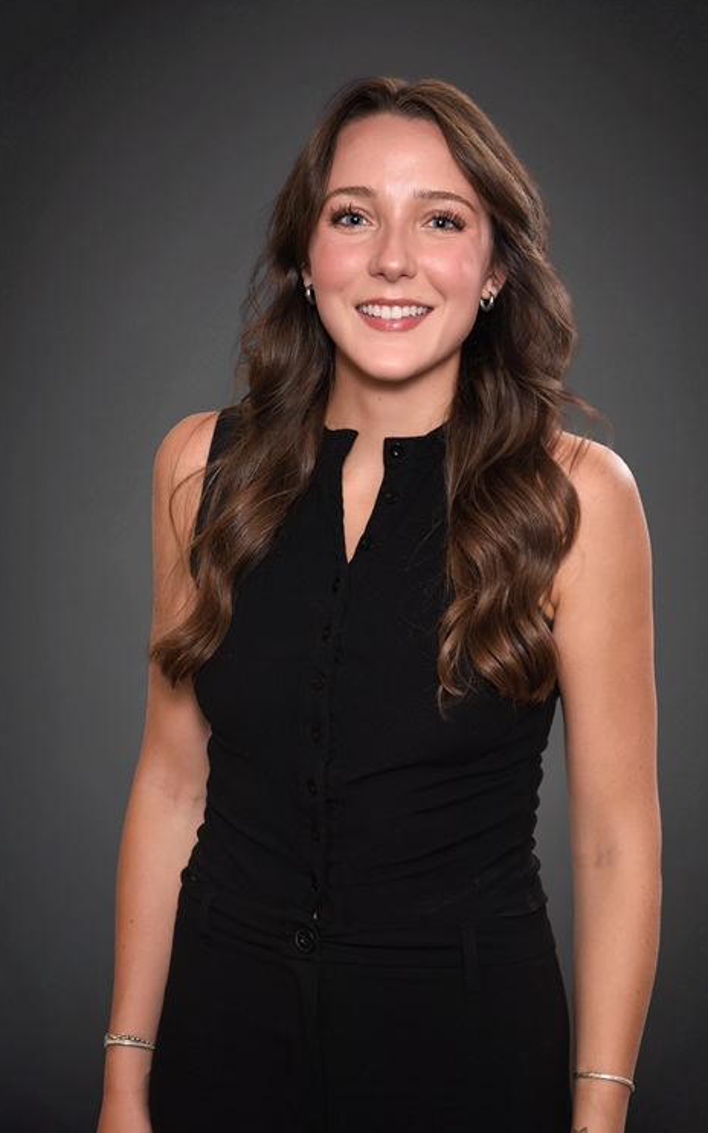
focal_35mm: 70
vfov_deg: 29.6
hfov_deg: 18.7
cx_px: 374
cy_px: 562
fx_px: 2145
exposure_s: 1/200
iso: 500
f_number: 5.6
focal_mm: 45
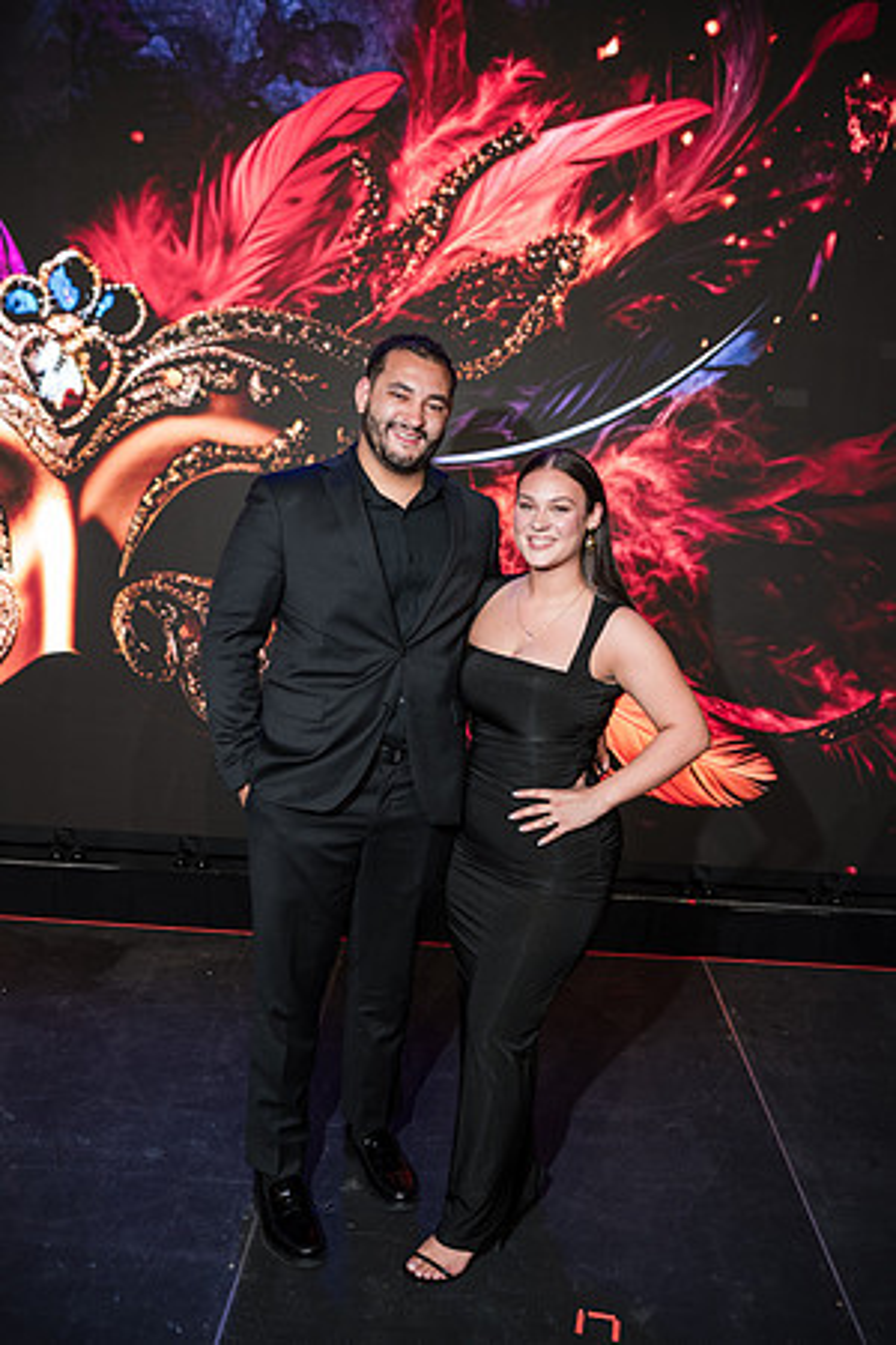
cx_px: 448
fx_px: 1307
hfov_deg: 37.9
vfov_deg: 54.4
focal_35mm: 35
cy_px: 672
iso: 800
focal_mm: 35
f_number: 2.8
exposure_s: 1/125
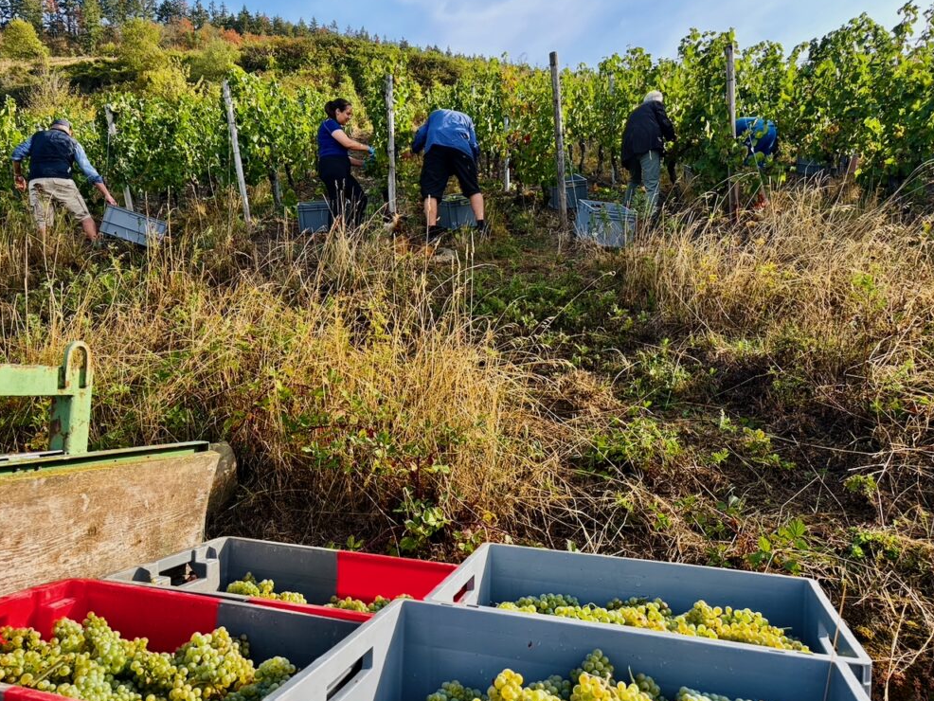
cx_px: 452
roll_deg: +4.6
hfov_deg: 65.3
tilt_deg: -1.7
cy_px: 350
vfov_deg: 51.4
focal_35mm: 27
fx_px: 729
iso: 50
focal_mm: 5.96
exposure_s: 1/933
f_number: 1.6
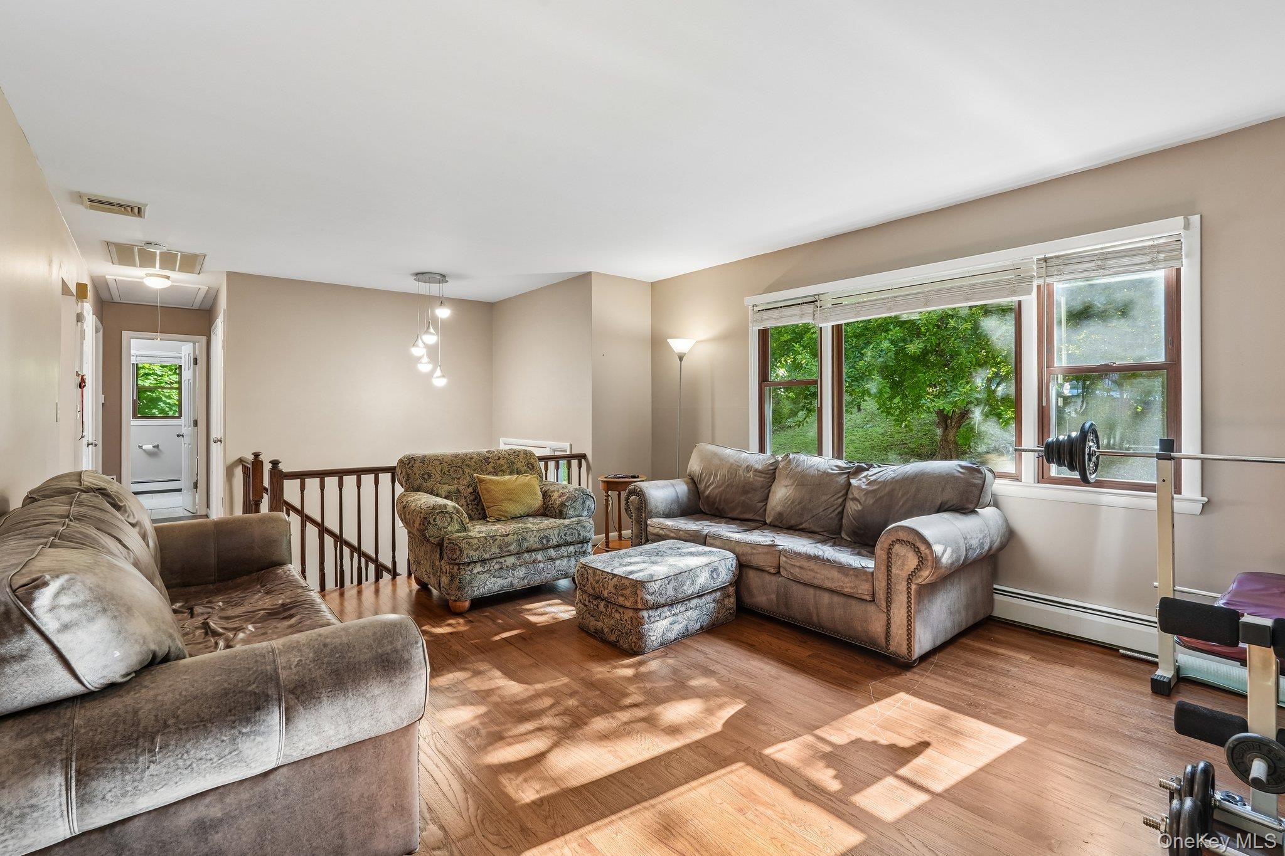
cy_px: 428
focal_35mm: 16
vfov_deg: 72.0
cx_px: 642
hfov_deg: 95.0
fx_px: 589
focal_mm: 16.5
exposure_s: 1/10
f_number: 9
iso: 400
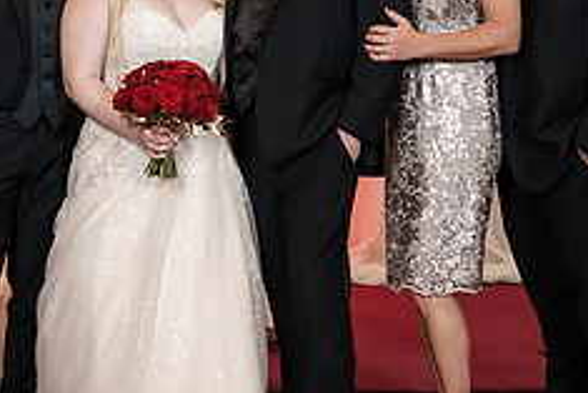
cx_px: 184
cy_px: 64
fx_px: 1504
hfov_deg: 22.0
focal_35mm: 92
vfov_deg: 14.8
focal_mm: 36
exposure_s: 1/160
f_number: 4
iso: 2000
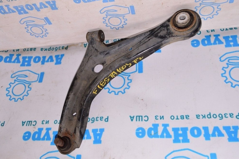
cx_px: 121
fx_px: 236
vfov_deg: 37.3
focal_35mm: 36
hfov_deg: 53.8
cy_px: 79
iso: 1600
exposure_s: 1/200
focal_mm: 23
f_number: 8
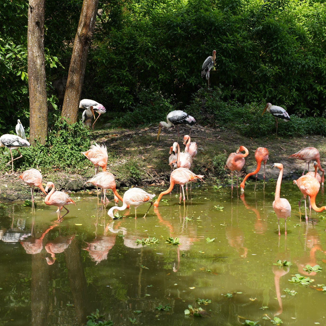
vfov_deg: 18.1
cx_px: 127
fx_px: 1023
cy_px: 163
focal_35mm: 96
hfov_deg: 18.1
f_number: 5.6
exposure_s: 1/2000
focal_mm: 75
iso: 800
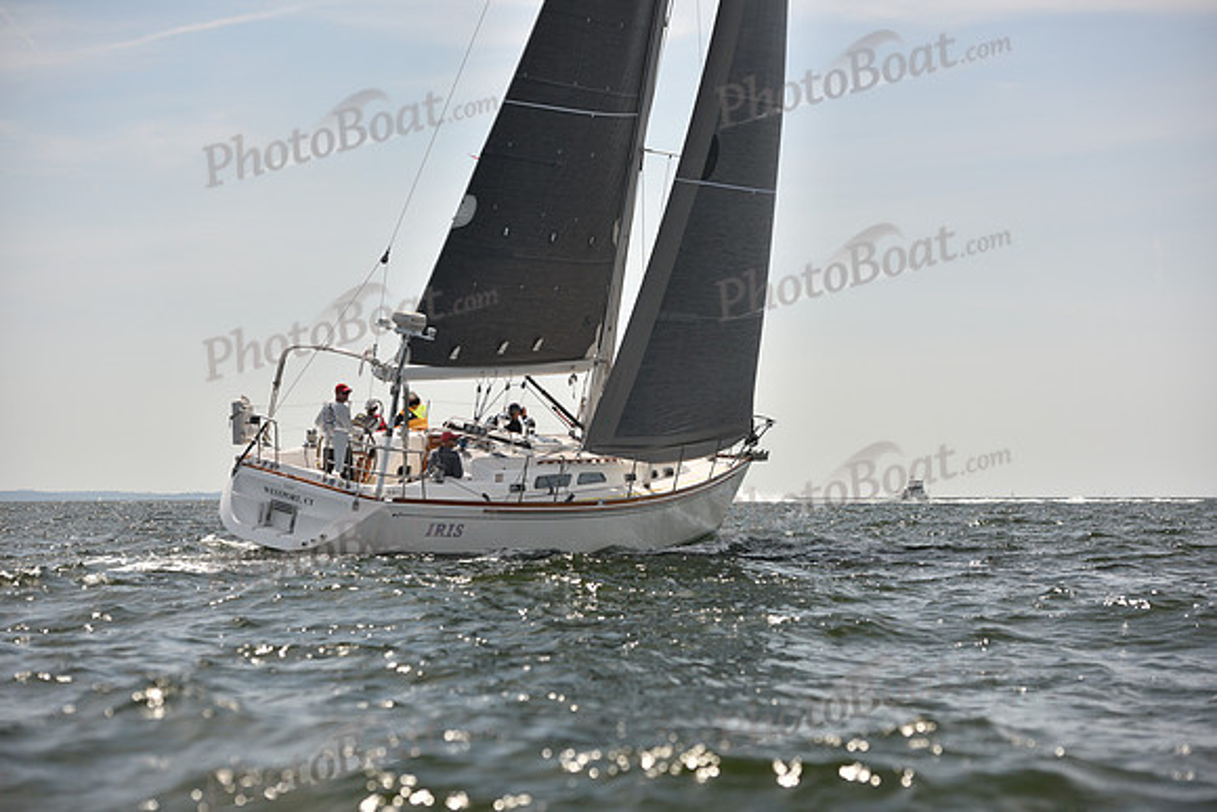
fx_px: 3381
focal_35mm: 100
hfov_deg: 20.4
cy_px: 406
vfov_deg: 13.7
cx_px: 608
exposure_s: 1/1250
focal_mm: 100
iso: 250
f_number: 4.5
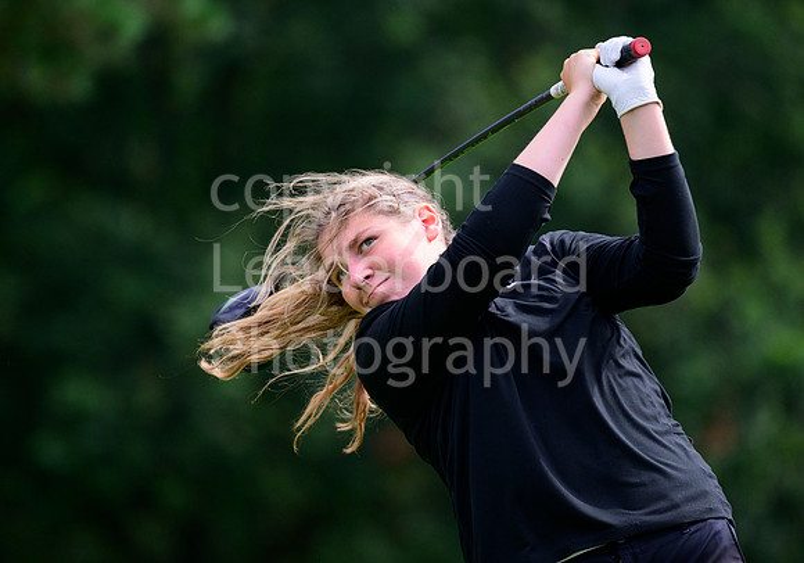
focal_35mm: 485
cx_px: 377
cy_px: 233
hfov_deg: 4.2
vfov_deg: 2.9
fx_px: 11011
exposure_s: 1/2500
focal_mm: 400
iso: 1250
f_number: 5.6
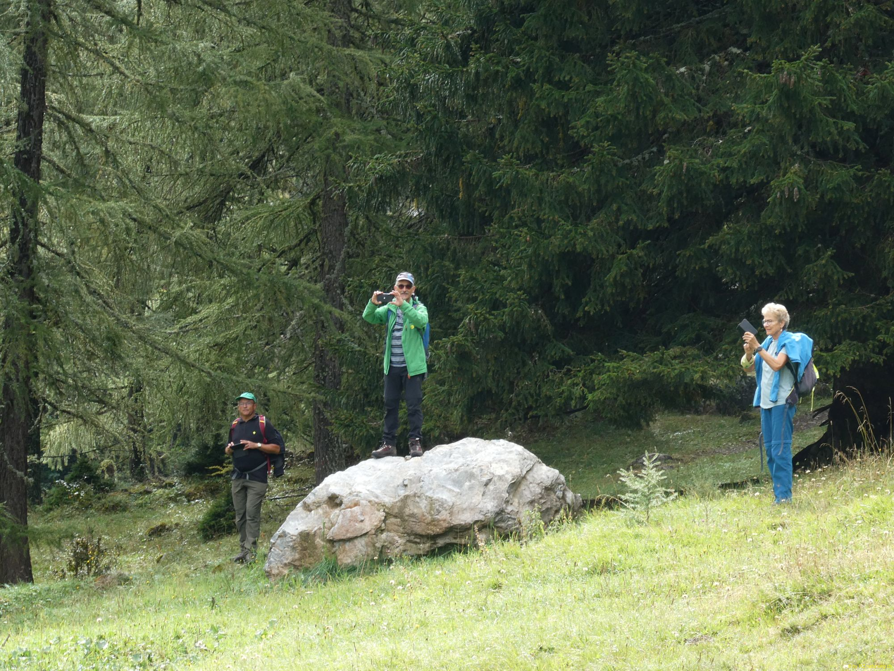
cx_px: 447
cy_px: 336
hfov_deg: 6.6
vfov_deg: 5.0
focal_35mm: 300
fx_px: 7748
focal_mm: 53.8
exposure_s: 1/100
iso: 100
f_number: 5.8
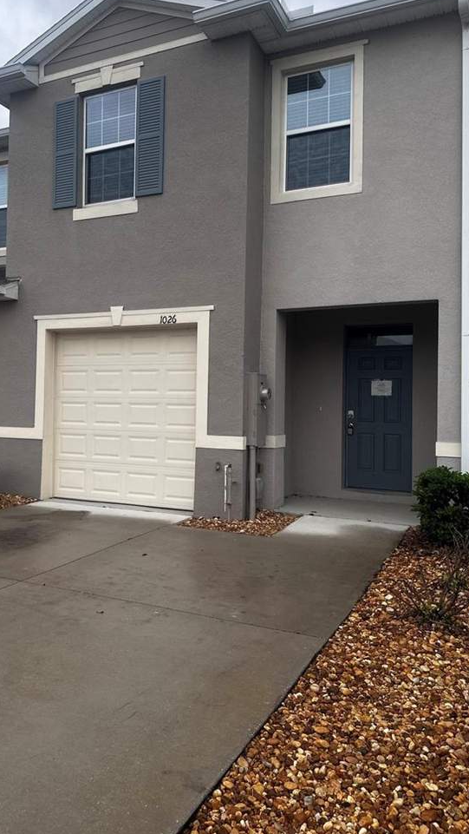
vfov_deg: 66.0
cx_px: 177
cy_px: 384
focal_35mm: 29
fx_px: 641
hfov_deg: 39.9
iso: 80
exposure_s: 1/265
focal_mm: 6.86
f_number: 1.78
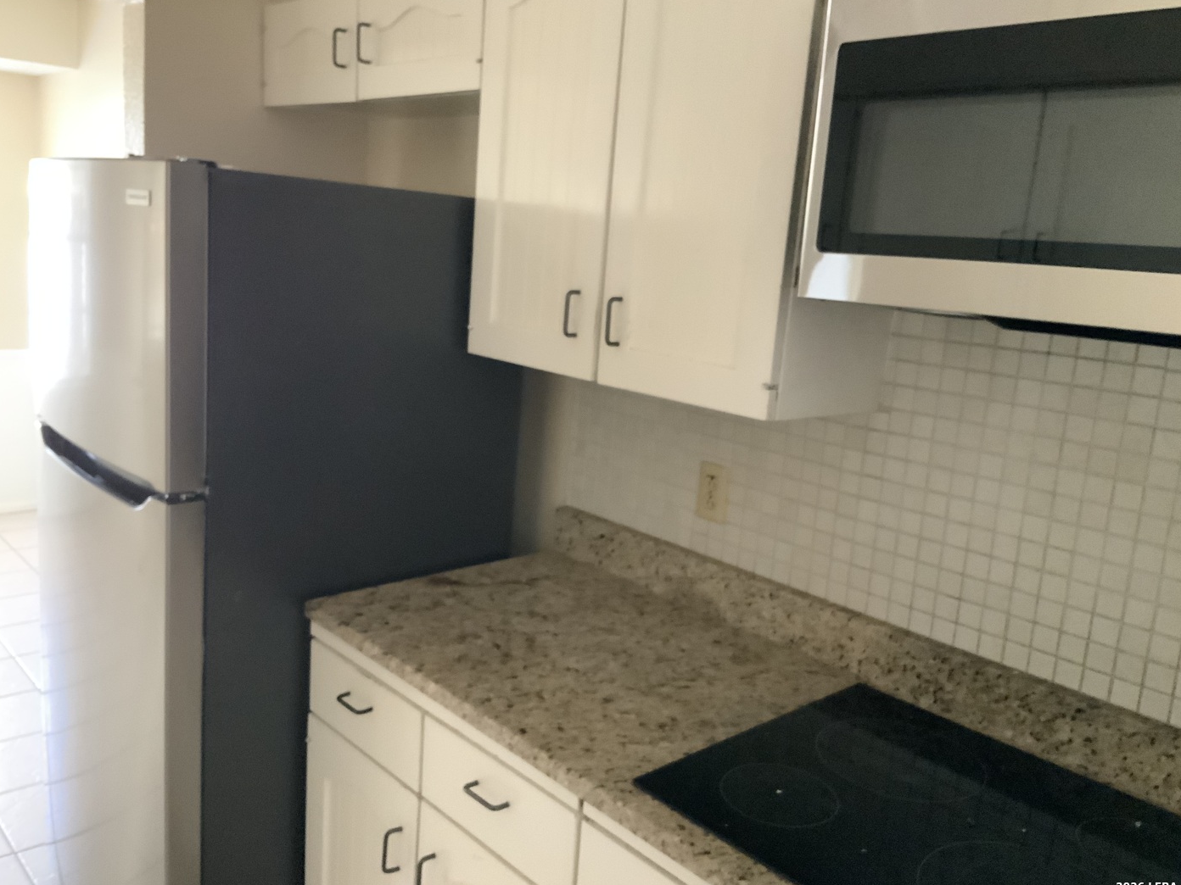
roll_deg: -4.2
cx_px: 595
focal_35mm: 30
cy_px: 436
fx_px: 1024
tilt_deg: -10.1
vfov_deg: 46.8
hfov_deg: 60.0
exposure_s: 1/29
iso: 640
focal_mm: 3
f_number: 1.8
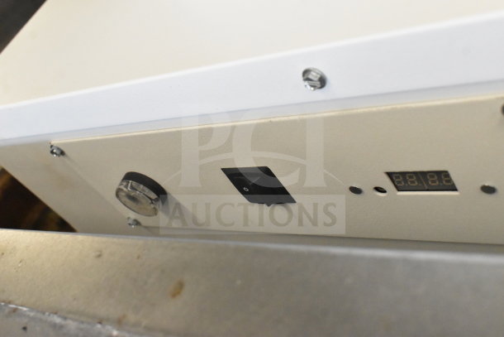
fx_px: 609
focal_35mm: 44
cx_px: 252
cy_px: 168
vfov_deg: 30.9
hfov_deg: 45.0
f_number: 9
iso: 6400
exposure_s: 1/250
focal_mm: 29
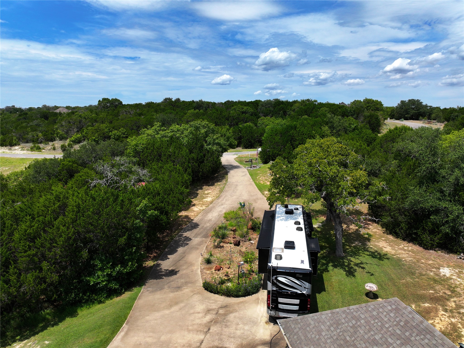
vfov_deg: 56.8
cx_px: 232
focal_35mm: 24
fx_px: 322
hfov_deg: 71.6
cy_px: 174
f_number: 2.8
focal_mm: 12.29
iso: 100
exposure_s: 1/500
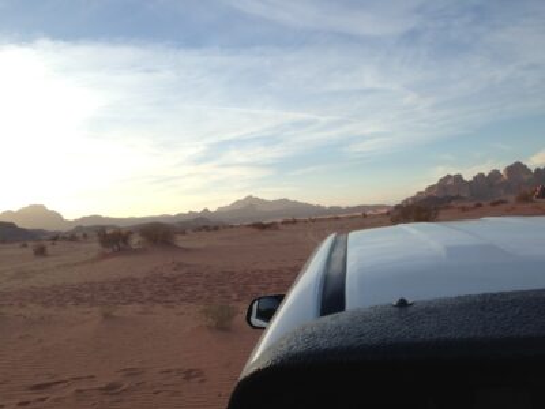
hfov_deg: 55.4
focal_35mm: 33
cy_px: 204
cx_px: 272
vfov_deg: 42.9
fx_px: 520
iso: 50
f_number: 2.4
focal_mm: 4.12
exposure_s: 1/713
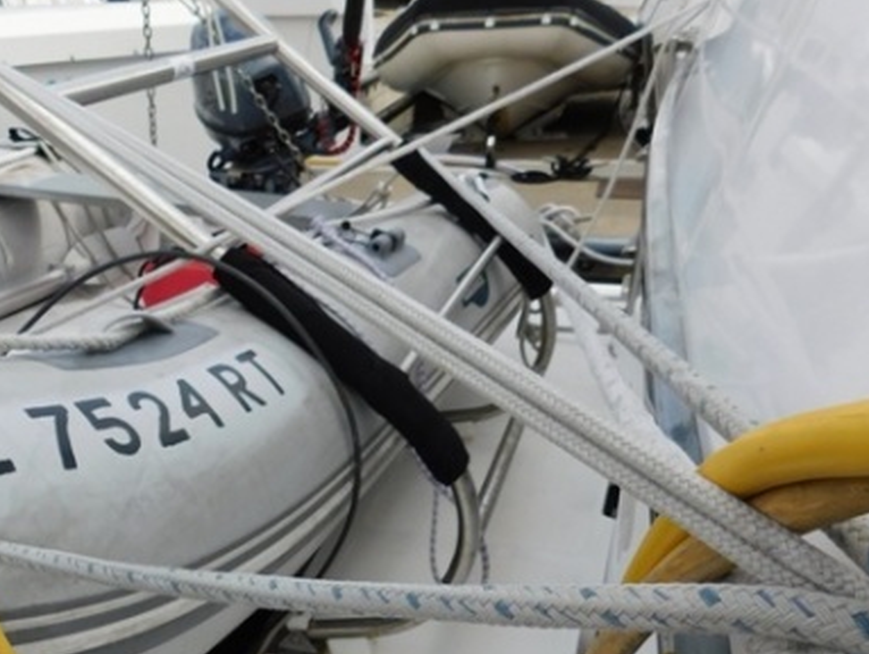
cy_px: 618
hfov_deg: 51.2
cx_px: 381
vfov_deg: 36.6
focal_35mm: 36
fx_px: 905
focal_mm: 4
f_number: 3
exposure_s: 1/1000
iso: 125
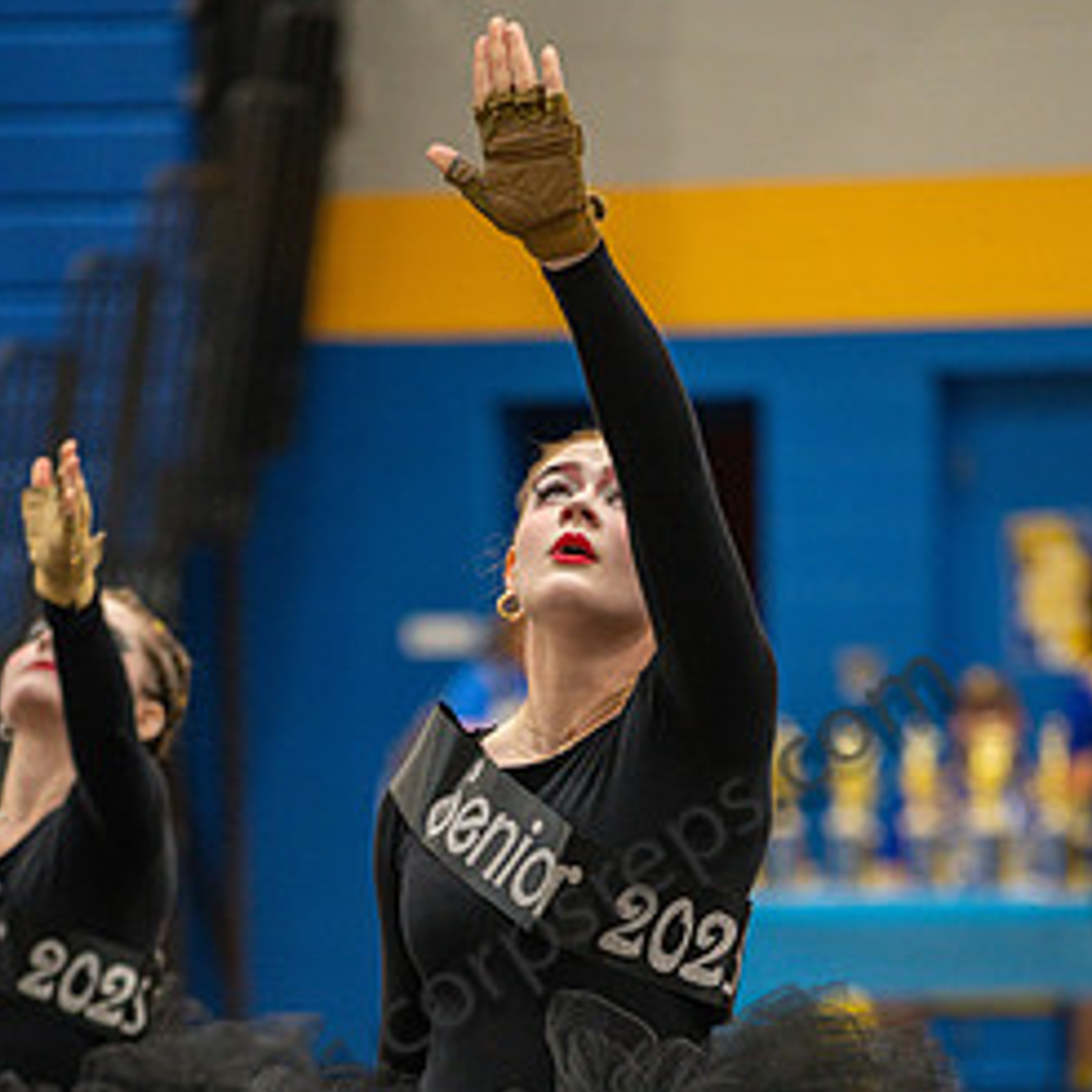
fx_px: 9708
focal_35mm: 272
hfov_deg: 6.4
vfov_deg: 6.4
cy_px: 959
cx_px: 559
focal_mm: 175
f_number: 4
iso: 5600
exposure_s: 1/500
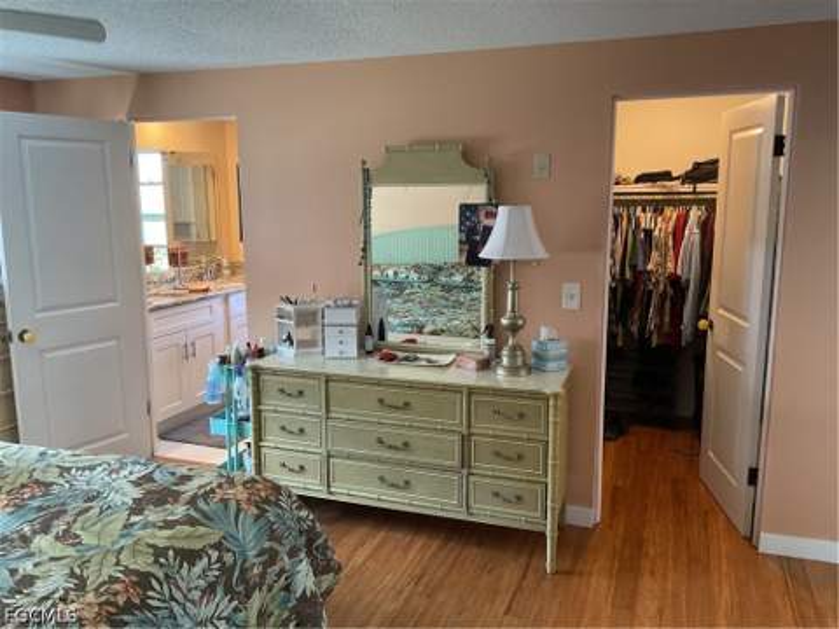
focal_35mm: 29
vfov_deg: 48.2
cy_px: 314
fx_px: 703
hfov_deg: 61.7
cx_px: 420
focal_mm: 3
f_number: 1.8
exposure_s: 1/60
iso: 160
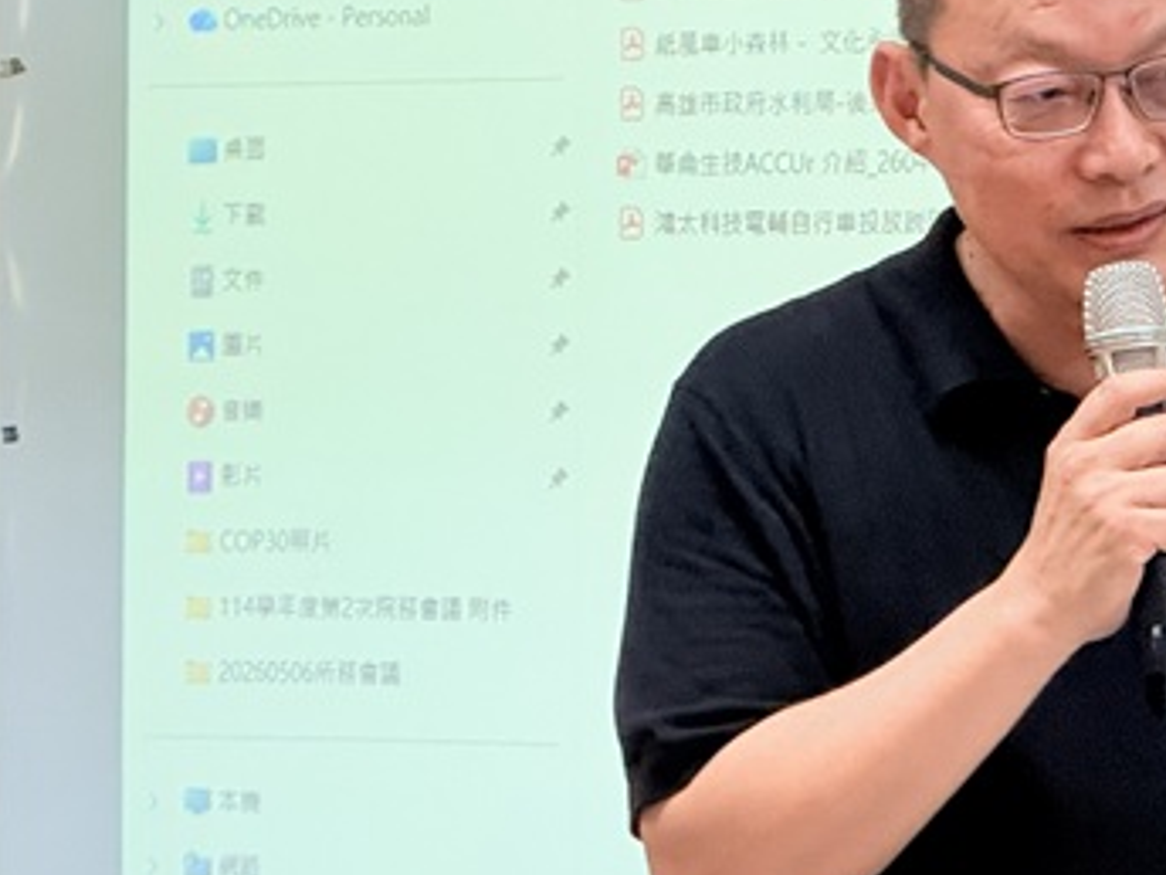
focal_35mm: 281
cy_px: 644
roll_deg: -0.4
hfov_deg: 7.0
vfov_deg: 5.3
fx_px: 9465
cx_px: 434
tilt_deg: -0.5
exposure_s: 1/60
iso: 160
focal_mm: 15.66
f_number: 2.8
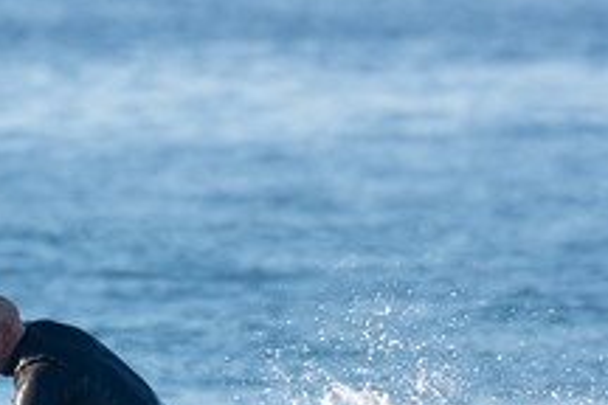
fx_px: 26497
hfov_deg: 1.3
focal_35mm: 1569
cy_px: 536
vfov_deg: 0.9
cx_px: -17
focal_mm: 390
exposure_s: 1/640
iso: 320
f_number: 5.6
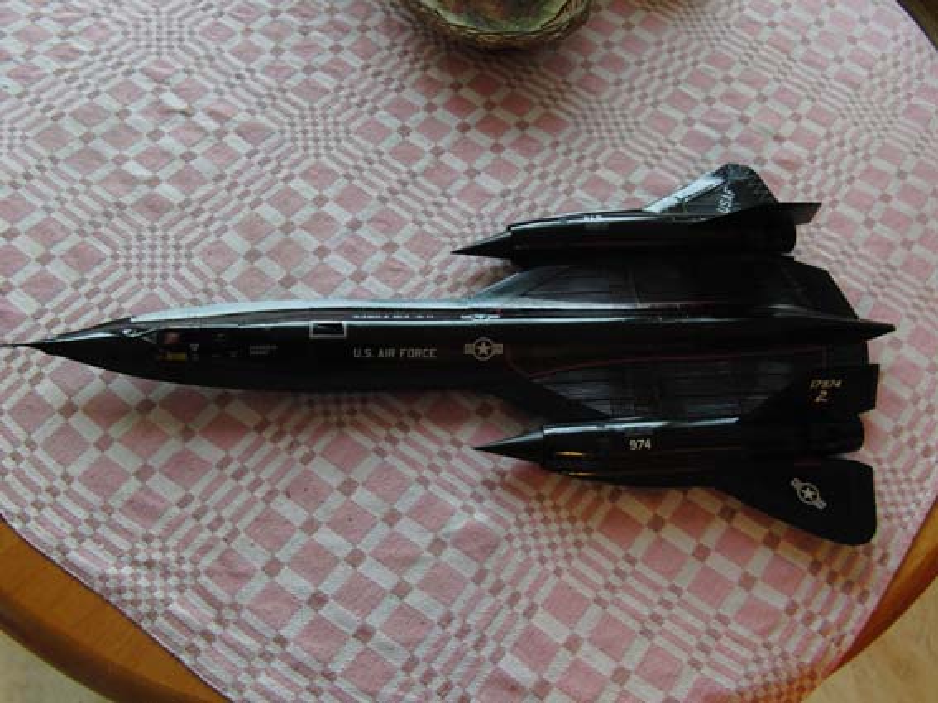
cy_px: 352
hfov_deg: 51.4
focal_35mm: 36
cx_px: 469
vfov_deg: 39.6
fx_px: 975
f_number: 2.7
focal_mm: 7.3
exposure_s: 1/40
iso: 400
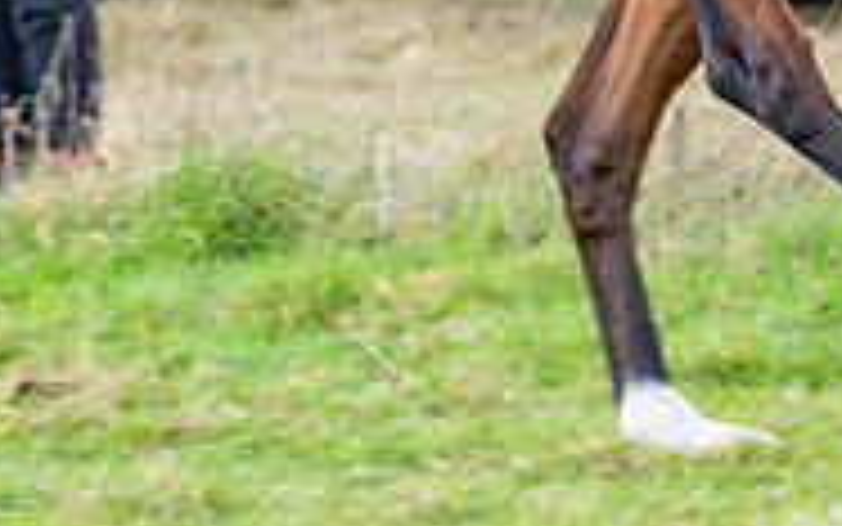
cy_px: -352
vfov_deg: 1.4
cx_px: 1433
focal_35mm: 914
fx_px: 20980
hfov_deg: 2.3
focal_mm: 140
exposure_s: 1/640
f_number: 4
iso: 500
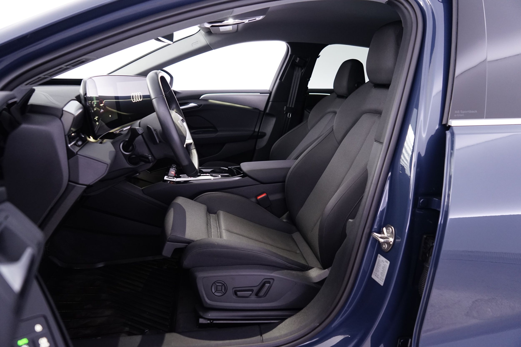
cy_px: 174
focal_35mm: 24
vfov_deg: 53.1
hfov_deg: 73.7
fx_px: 347
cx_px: 260
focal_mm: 24
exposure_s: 1/8
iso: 1600
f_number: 4.5
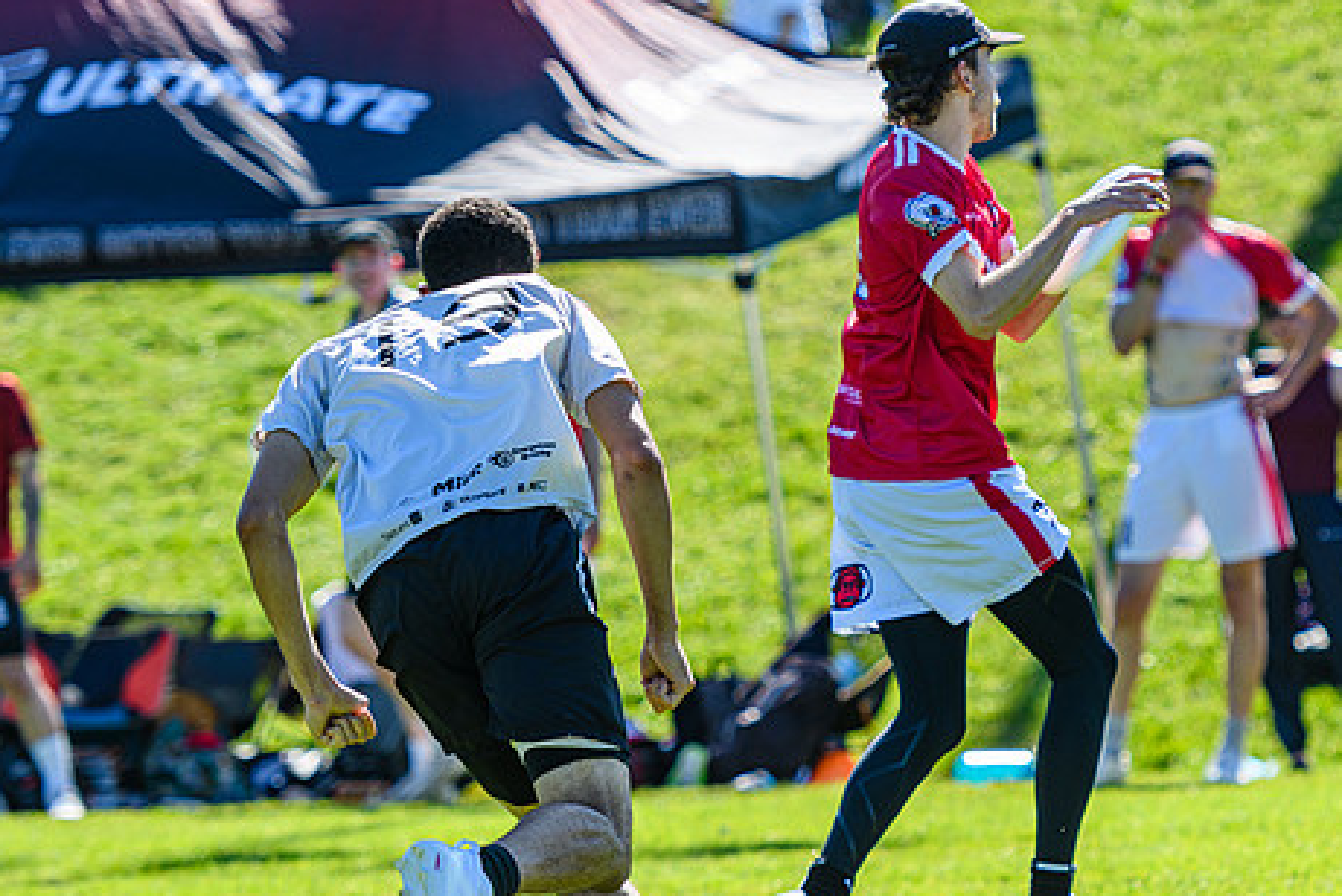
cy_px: 425
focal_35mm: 271
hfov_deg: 7.6
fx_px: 10108
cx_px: 957
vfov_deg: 5.1
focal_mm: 122
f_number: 3.2
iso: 100
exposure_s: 1/1000
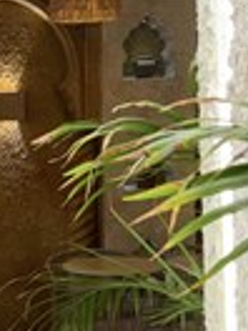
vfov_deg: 19.7
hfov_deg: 14.3
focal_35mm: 97
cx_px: -118
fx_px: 927
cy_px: 317
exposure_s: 1/100
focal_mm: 6.76
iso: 160
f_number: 1.78
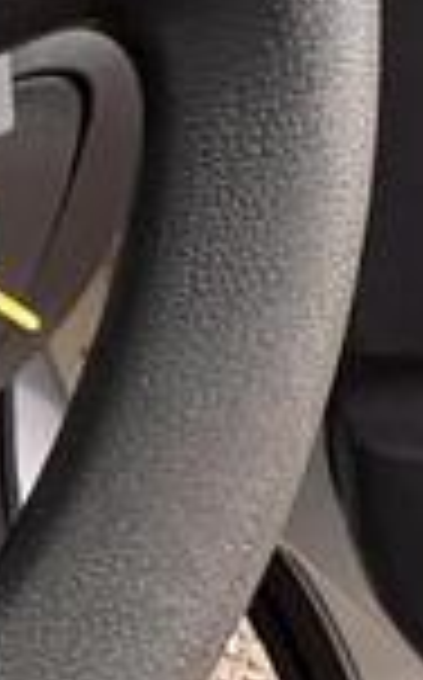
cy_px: 41
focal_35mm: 88
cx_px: -572
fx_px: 1628
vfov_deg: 22.9
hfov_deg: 12.1
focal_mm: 2.22
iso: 50
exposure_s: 1/304
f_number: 2.2
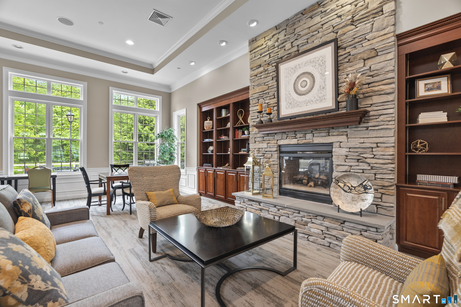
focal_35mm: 16
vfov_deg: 73.7
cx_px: 230
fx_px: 205
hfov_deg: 96.7
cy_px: 154
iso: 400
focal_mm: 16
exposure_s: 1
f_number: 7.1
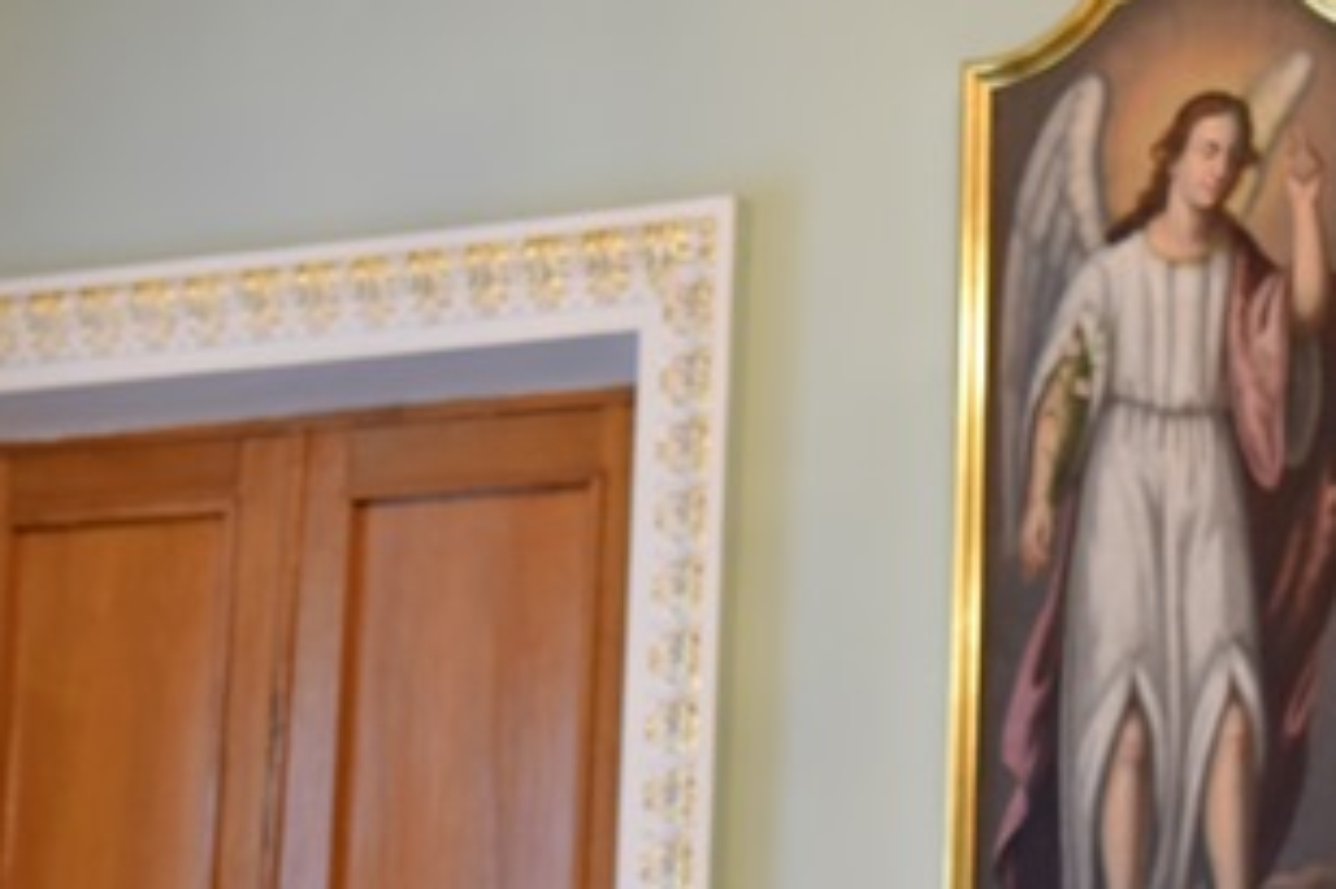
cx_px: 750
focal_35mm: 104
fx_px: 3857
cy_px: 880
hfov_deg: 19.6
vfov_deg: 13.0
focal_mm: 40
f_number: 2.8
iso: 2800
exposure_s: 1/60
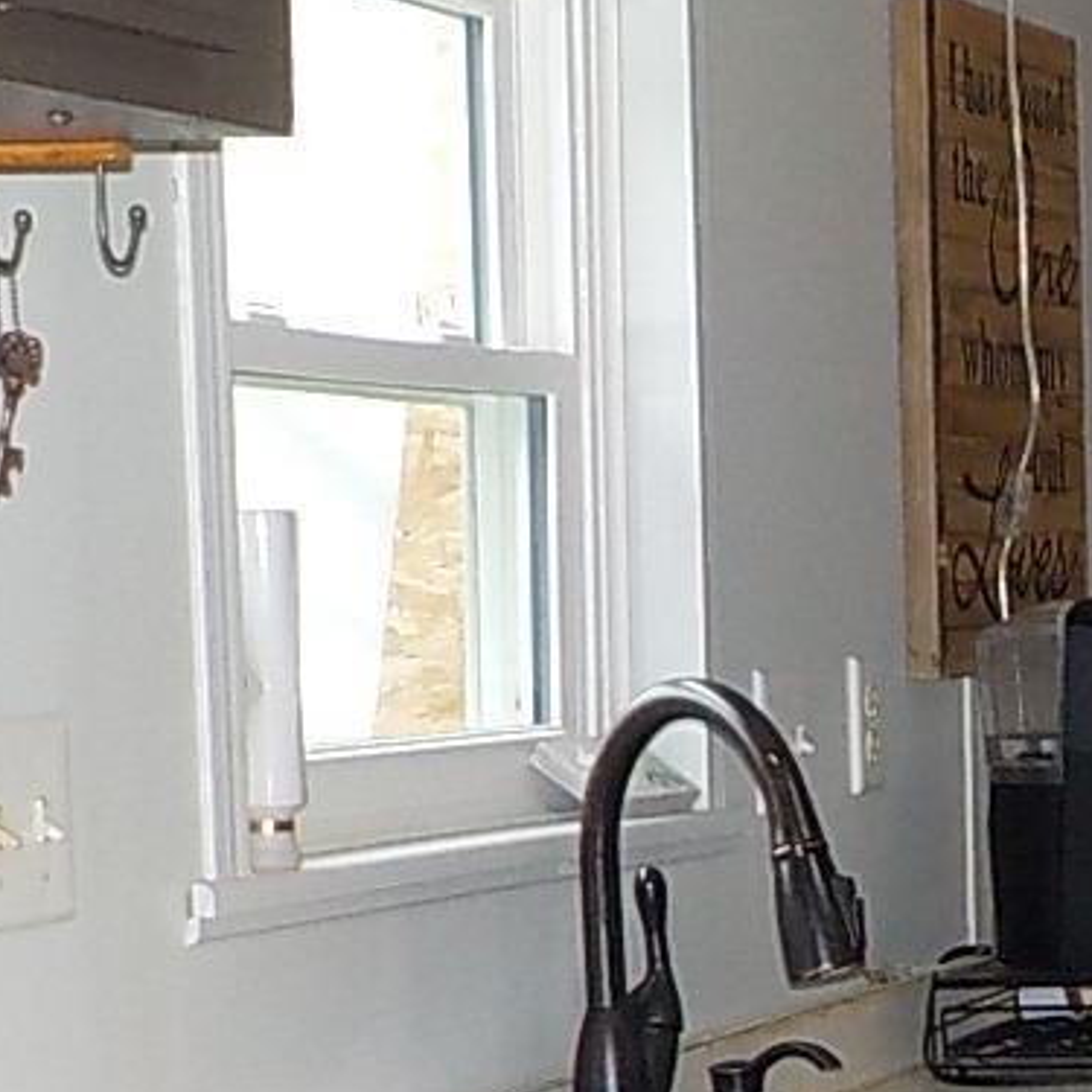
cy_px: 990
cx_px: 1284
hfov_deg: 14.9
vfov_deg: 15.2
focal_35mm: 113
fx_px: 4033
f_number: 3.3
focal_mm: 4.1
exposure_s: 1/30
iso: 250
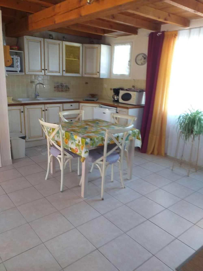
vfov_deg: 65.3
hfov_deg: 51.4
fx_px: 211
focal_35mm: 27
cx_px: 102
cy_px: 136
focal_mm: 3.6
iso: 125
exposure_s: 1/50
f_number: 1.9
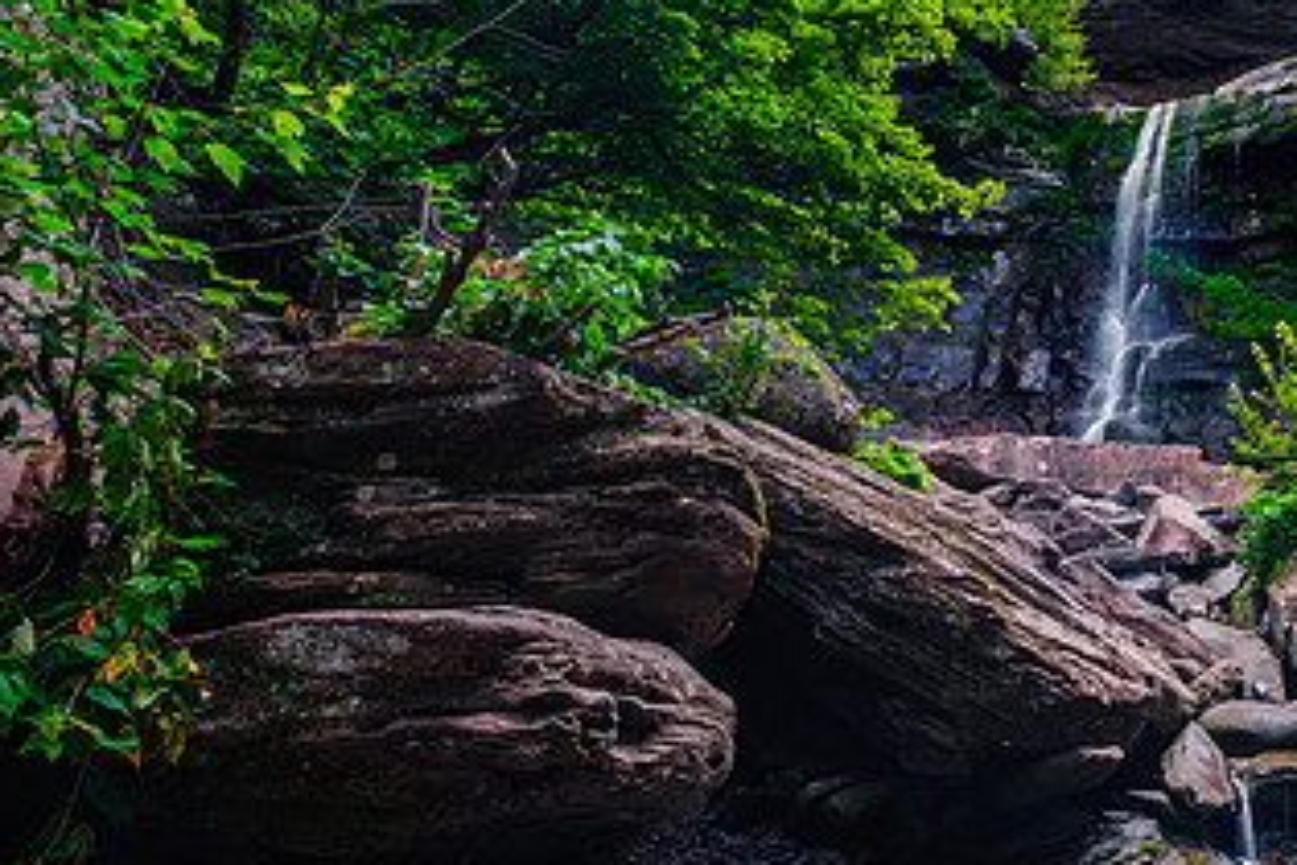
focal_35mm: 35
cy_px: 377
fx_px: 1261
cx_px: 1149
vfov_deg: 37.8
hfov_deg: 49.0
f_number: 8
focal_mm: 12.6
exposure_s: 1/1.67
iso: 160
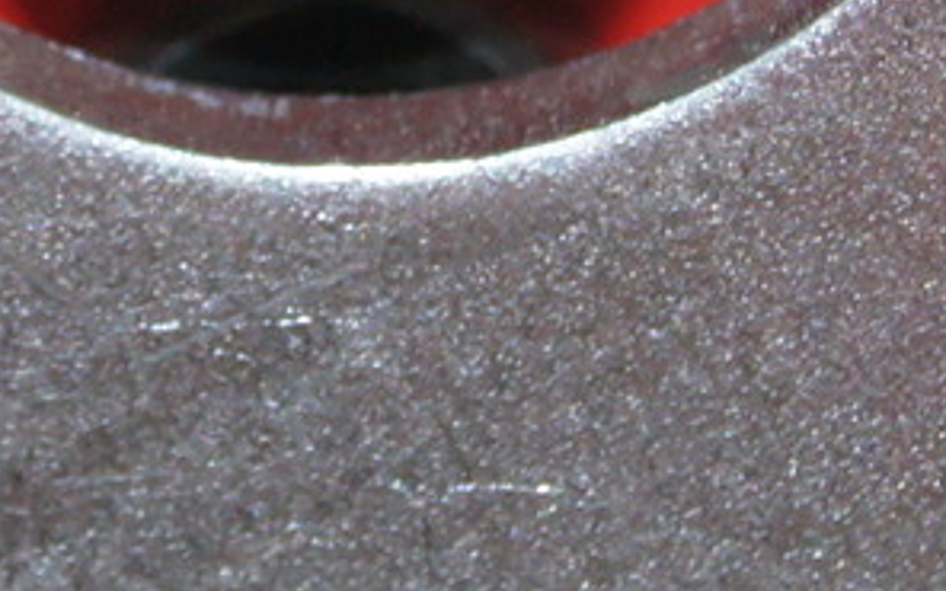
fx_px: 13688
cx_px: -61
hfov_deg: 4.0
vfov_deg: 2.5
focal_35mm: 531
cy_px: -578
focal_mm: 45
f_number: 9
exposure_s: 1/160
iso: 500
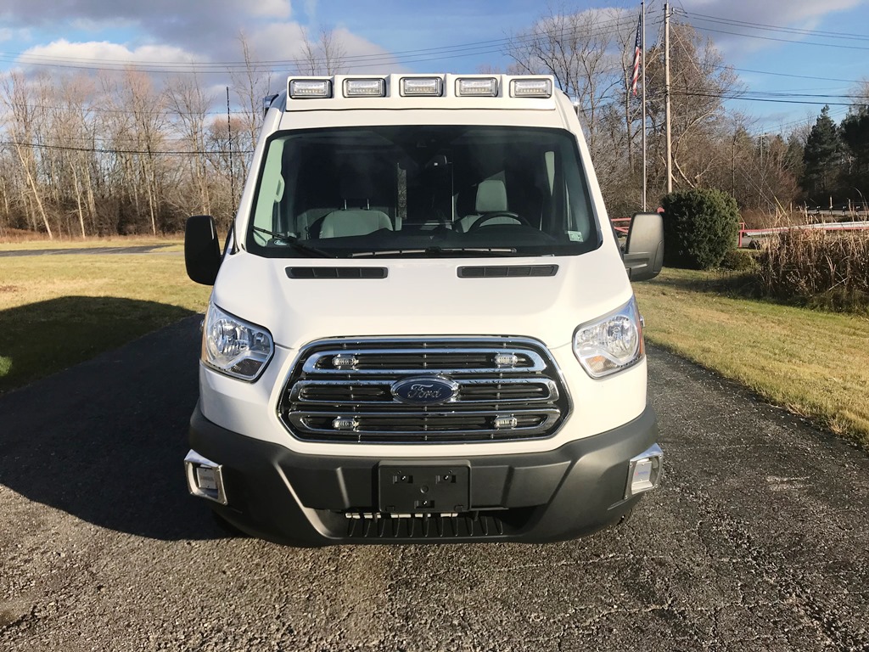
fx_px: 703
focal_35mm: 28
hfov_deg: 63.4
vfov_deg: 49.7
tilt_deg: -6.5
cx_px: 434
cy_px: 326
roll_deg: +2.7
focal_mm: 3.99
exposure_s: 1/2336
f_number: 1.8
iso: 20
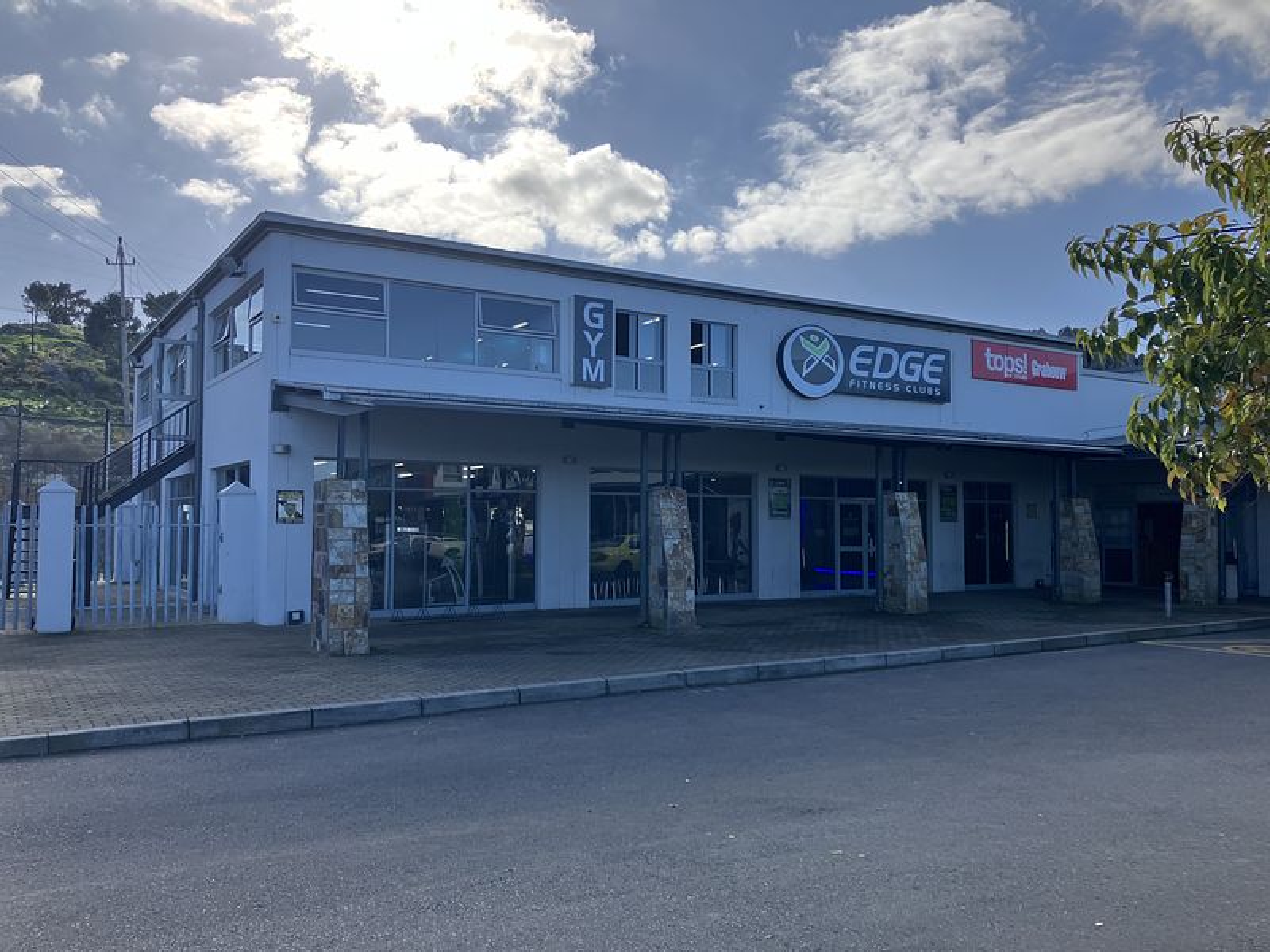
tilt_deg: +1.6
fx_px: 1027
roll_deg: +1.4
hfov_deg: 63.4
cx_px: 635
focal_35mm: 28
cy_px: 476
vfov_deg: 49.7
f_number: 1.8
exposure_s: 1/1736
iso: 32
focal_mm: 3.99
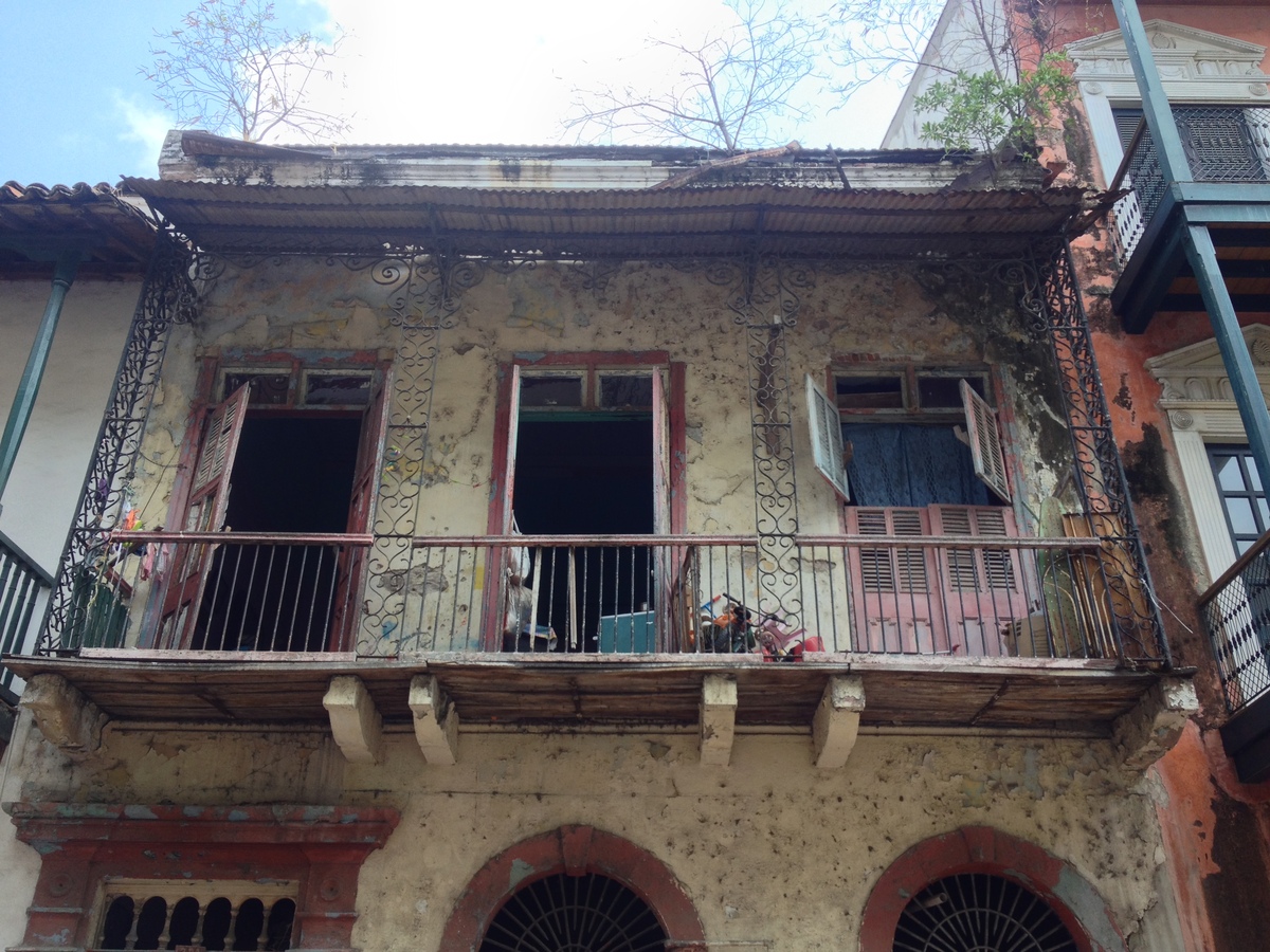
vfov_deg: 40.7
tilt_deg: +27.5
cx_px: 635
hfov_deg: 52.6
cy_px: 476
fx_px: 1284
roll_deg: -0.5
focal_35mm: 35
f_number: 2.4
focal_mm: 4.28
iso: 50
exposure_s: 1/234
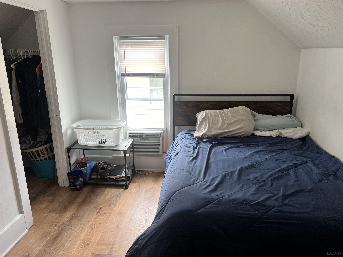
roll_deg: +1.1
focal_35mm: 26
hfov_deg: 67.3
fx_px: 258
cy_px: 128
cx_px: 172
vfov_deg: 53.1
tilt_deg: -16.1
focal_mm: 5.7
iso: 125
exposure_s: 1/121
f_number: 1.5
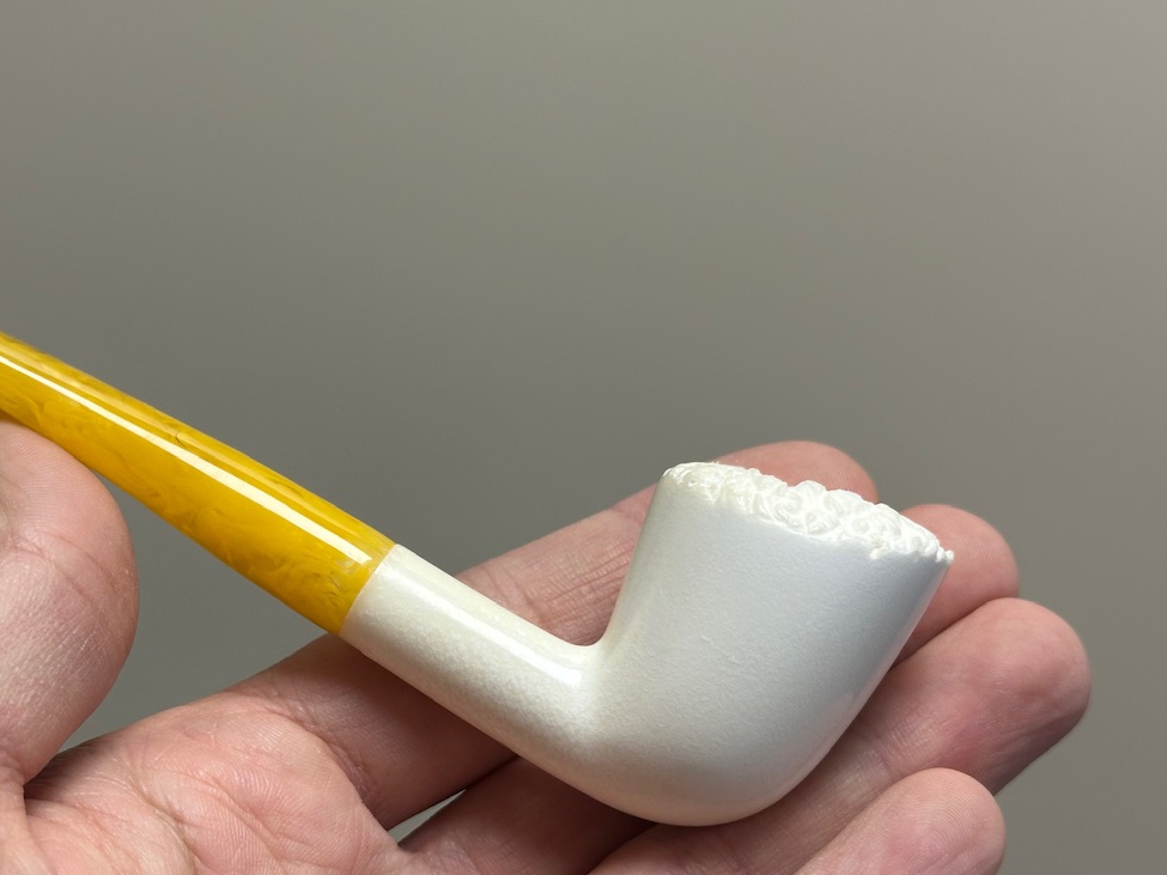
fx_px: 2124
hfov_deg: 30.6
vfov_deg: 23.3
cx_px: 419
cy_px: 502
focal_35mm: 63
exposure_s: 1/100
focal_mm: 6.86
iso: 64
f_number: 1.78
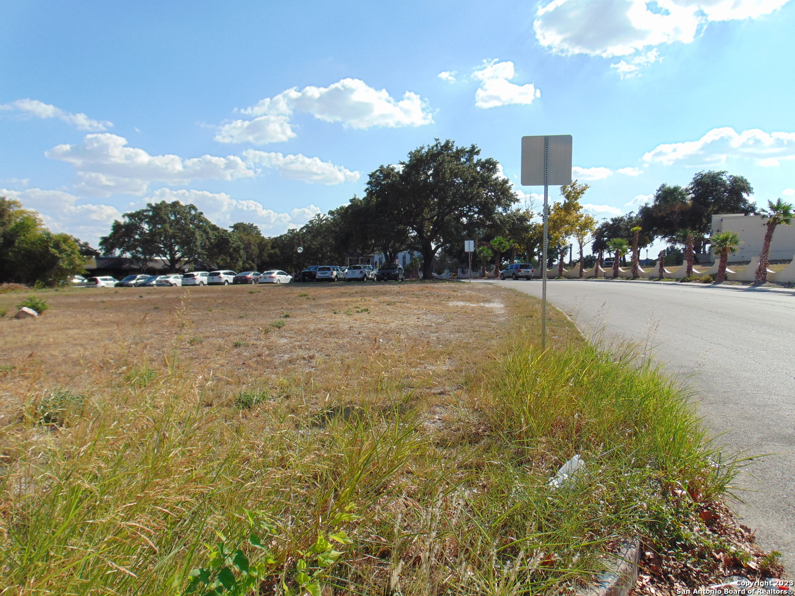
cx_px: 398
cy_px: 298
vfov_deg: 54.9
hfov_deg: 69.4
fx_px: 574
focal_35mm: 25
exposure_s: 1/250
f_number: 7.7
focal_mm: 4.5
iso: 80
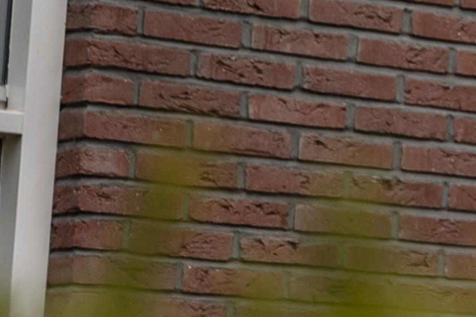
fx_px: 4083
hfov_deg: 6.1
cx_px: 1510
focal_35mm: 309
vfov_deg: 4.4
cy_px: -53
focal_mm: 44
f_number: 5.6
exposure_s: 1/1000
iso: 200
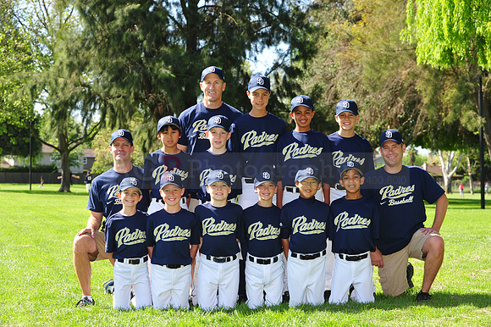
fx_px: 1090
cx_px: 246
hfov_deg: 25.4
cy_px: 164
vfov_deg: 17.0
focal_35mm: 80
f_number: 7.1
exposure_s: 1/200
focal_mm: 80
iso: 200
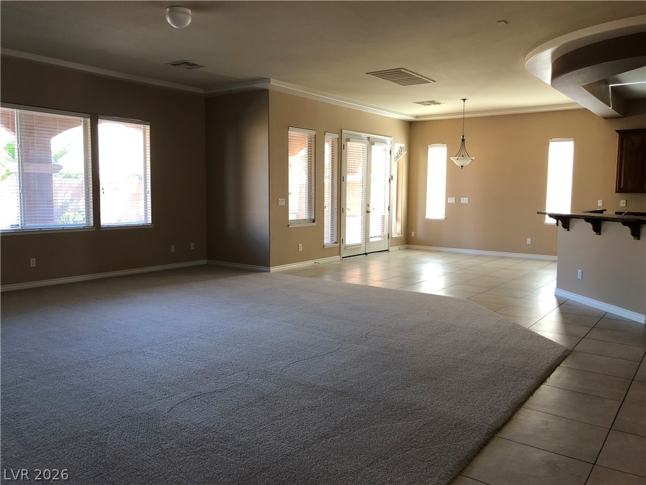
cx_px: 323
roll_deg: -0.8
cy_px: 242
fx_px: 523
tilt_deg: -6.5
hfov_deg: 63.4
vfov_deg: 49.7
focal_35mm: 28
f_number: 1.8
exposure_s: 1/30
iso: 40
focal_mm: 3.99
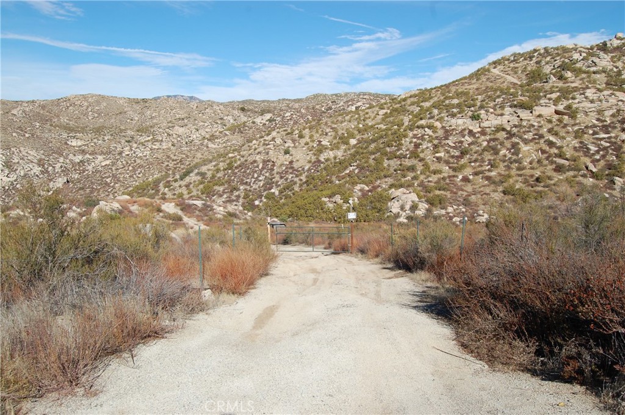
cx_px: 312
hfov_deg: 67.4
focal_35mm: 27
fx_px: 468
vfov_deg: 47.8
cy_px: 208
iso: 200
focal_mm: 18
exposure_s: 1/400
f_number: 10
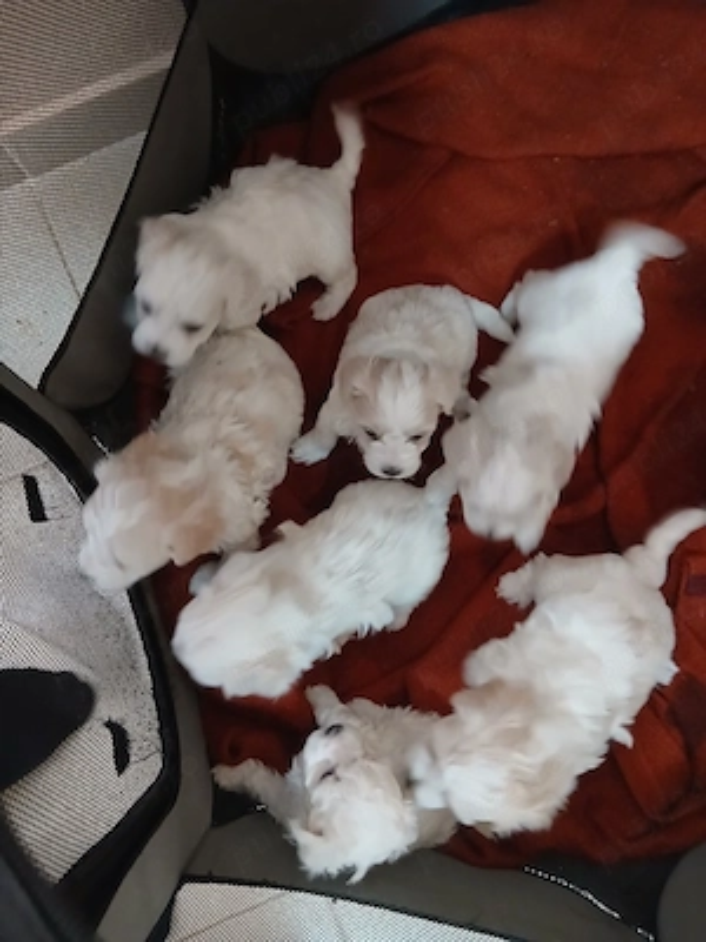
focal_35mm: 26
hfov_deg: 53.1
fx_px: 707
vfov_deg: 67.3
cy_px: 471
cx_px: 353
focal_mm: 3.98
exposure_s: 1/20
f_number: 1.8
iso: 500
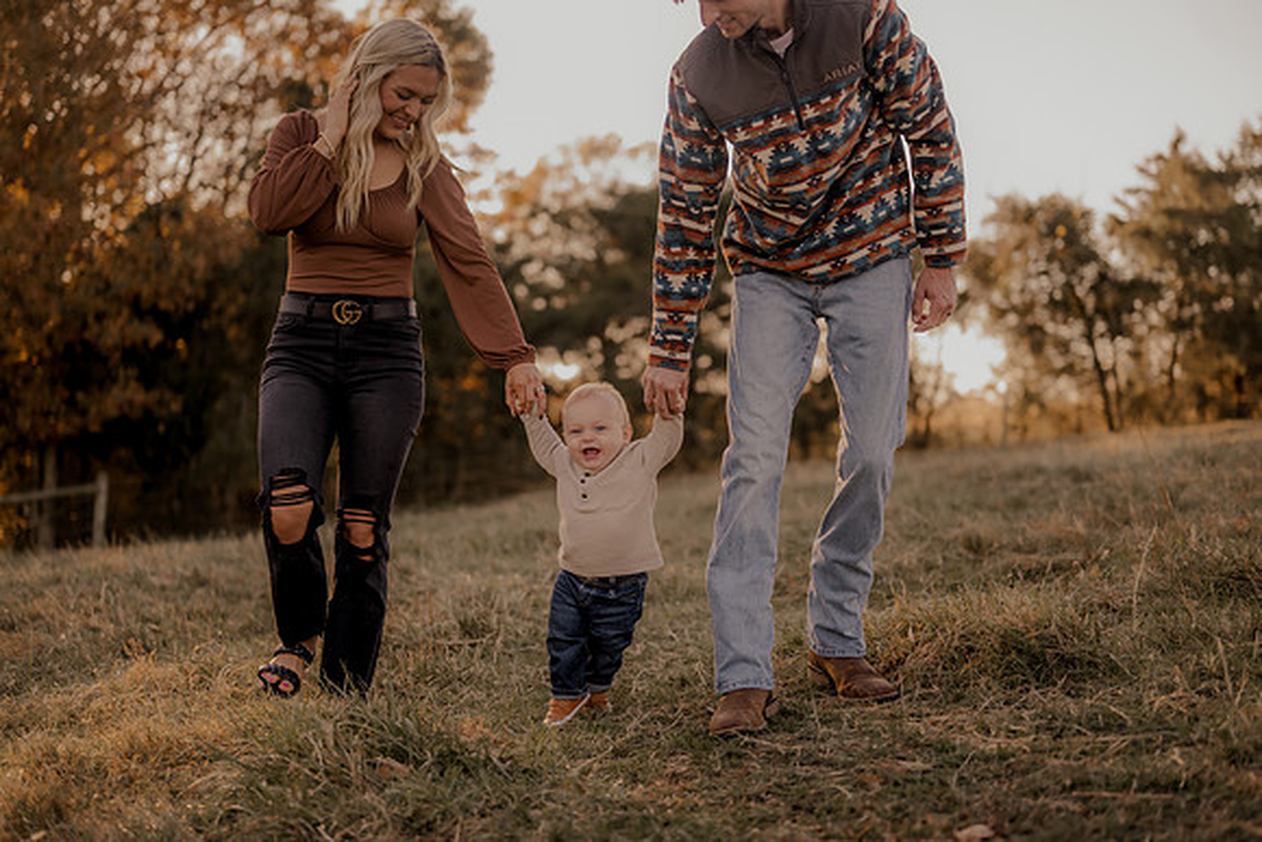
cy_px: 421
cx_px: 631
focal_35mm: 50
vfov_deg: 27.0
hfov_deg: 39.6
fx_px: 1753
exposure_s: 1/1250
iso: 250
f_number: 1.8
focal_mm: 50
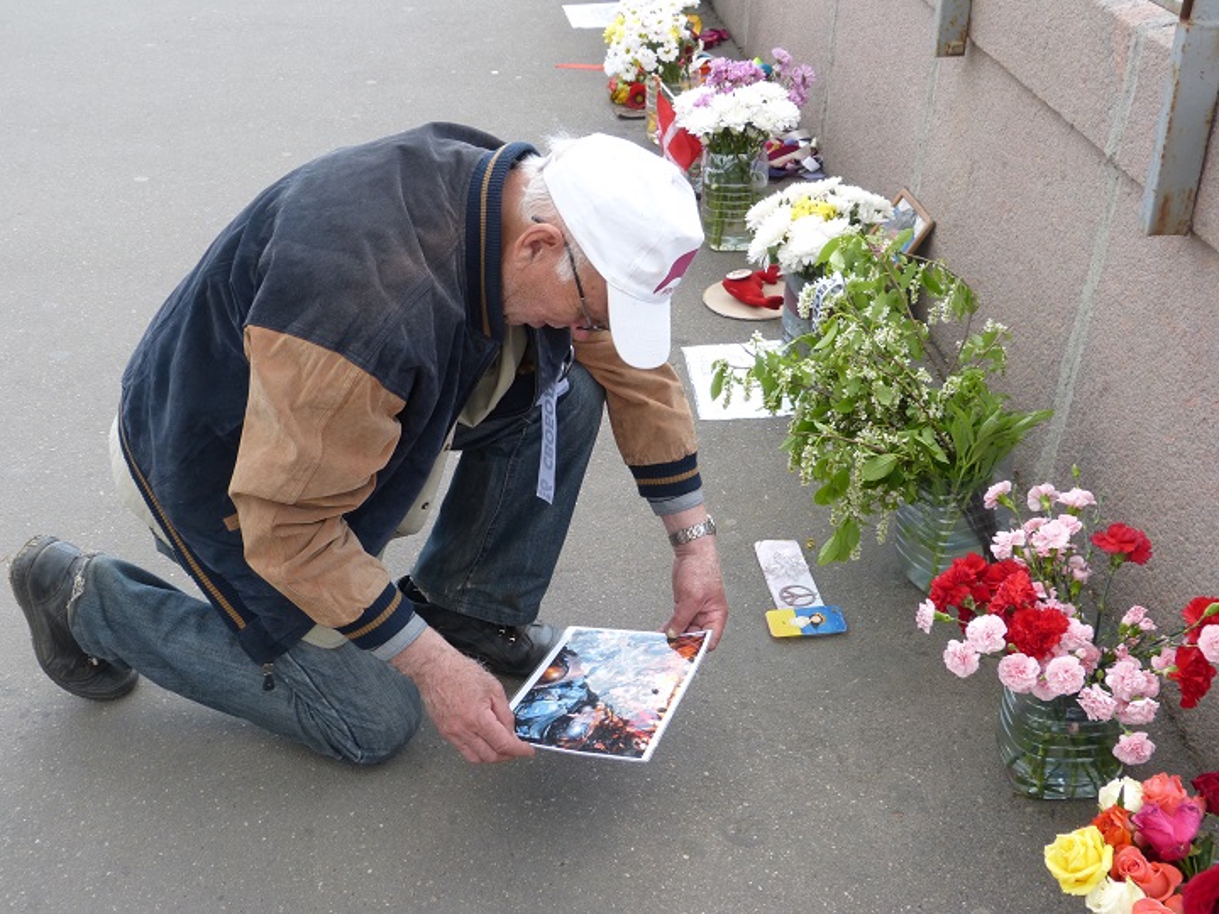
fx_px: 1409
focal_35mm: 40
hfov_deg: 46.8
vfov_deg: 36.0
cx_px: 610
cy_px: 457
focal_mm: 7.1
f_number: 4
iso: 100
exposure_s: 1/200
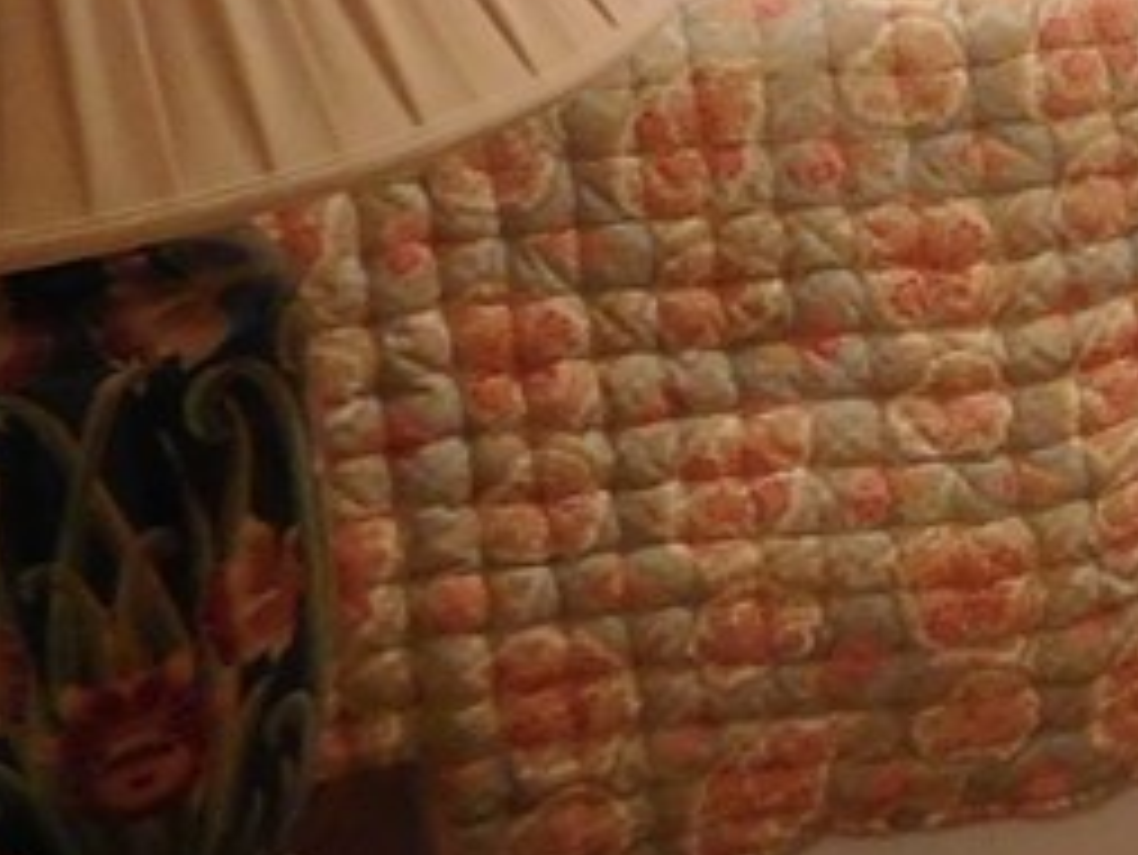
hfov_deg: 15.9
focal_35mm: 101
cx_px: 2168
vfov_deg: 13.9
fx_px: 3322
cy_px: -342
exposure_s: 1/8
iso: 400
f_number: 3.4
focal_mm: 4.5
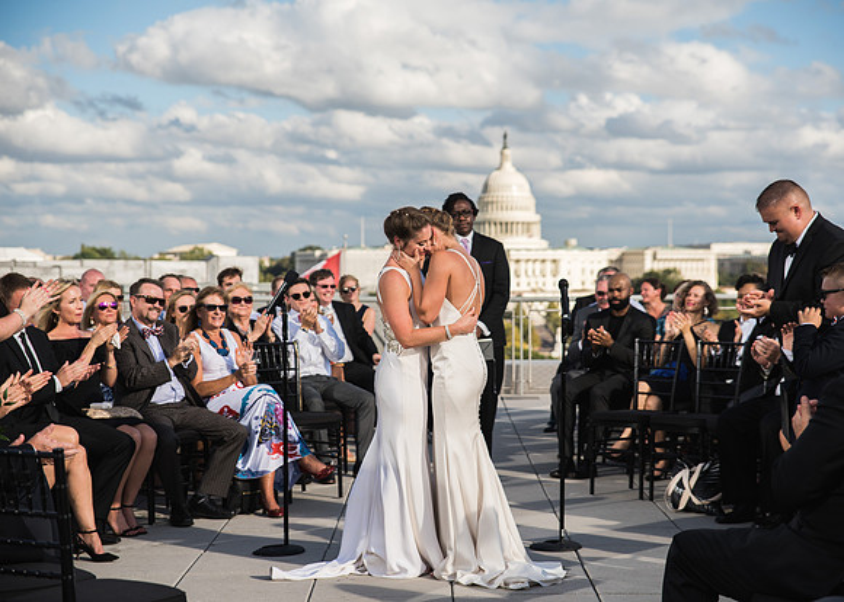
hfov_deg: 27.0
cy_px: 301
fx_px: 1756
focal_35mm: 73
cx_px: 443
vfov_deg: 19.5
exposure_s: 1/1600
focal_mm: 70
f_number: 4
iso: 125
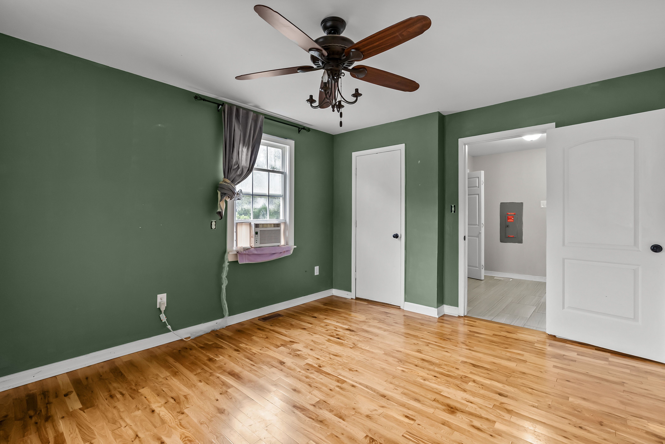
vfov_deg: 73.8
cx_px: 332
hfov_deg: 96.7
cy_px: 222
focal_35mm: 16
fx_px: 296
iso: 1000
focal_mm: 16
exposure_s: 1/10
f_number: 7.1
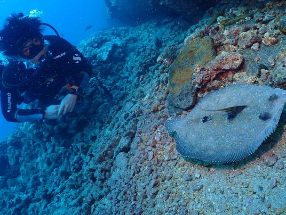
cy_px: 101
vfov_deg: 38.7
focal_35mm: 37
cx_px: 168
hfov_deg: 49.9
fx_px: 306
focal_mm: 4.5
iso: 100
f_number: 2.8
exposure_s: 1/160
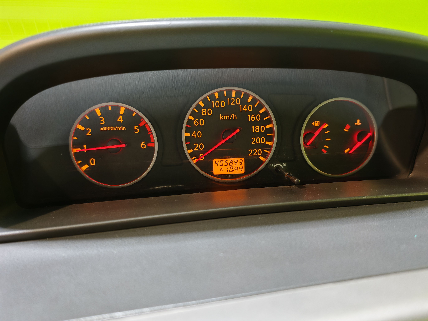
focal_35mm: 27
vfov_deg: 51.4
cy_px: 160
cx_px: 214
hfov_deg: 65.3
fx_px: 334
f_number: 1.4
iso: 64
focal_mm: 6.83
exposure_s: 1/33
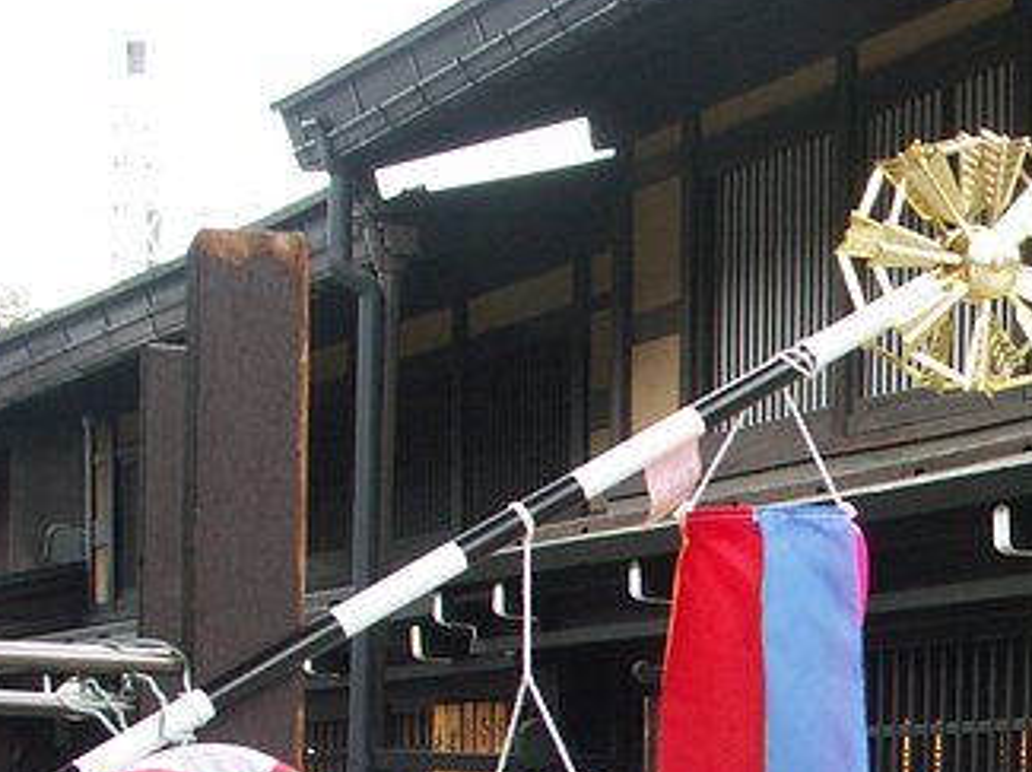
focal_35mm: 142
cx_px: 1505
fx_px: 4229
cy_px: 1121
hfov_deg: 13.2
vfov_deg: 10.1
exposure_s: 1/30
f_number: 5.6
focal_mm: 11.54
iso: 100
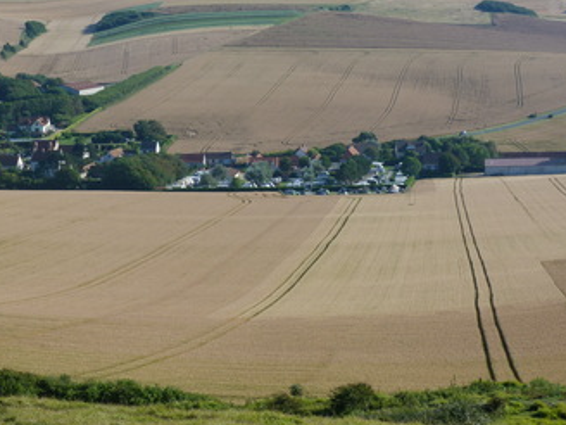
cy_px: 242
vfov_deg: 14.8
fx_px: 1635
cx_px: 295
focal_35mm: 100
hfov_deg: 19.6
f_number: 5.6
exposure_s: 1/250
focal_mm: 14.8
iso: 80
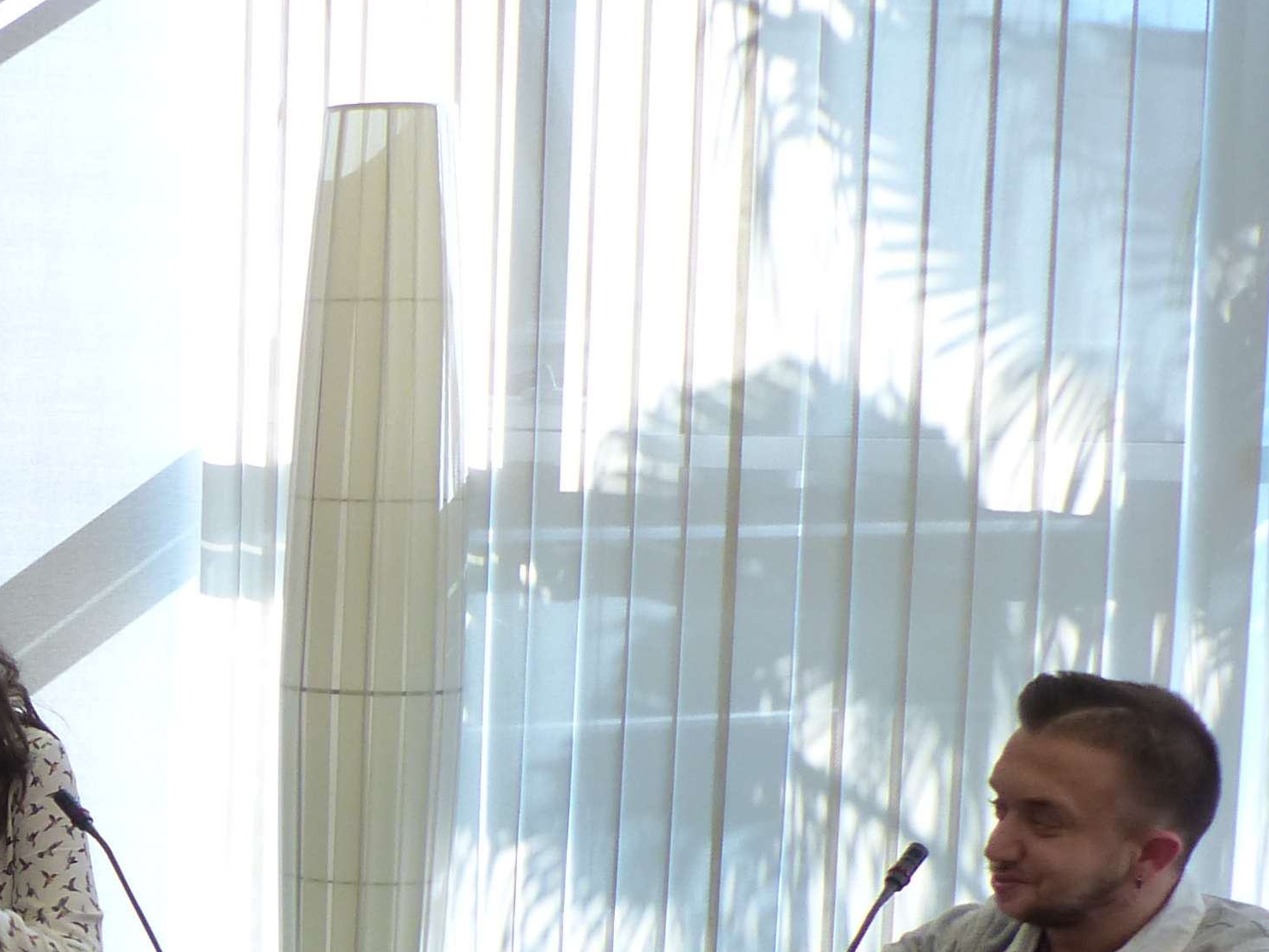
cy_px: 846
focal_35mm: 92
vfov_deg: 15.9
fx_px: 3373
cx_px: -382
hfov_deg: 19.6
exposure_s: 1/60
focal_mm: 6
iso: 200
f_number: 2.8
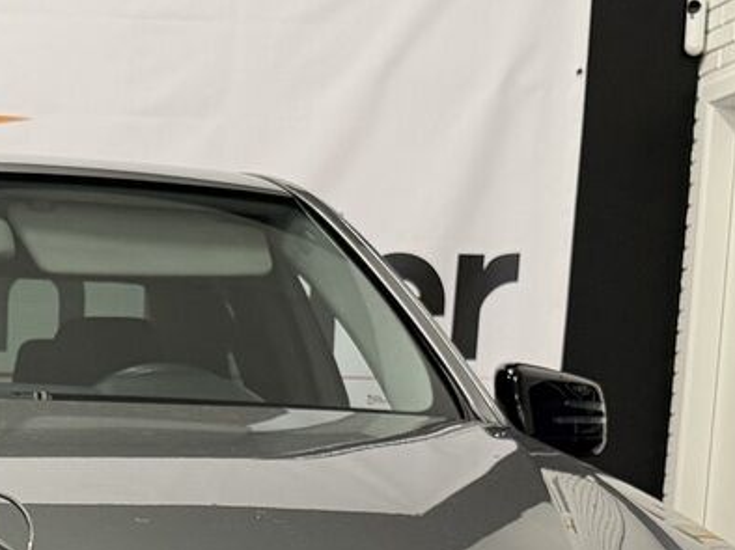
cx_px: -42
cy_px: 859
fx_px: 2207
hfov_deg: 18.3
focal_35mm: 104
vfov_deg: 13.3
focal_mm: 6.76
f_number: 1.78
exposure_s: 1/50
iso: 320
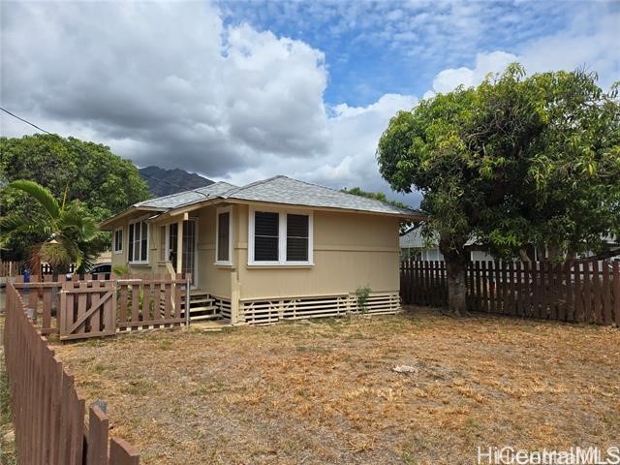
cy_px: 232
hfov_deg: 73.9
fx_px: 412
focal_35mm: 23
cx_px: 310
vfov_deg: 58.9
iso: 25
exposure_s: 1/2593
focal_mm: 5.4
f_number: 1.8
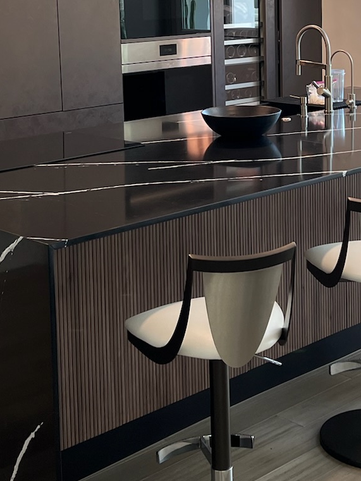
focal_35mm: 70
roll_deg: +1.1
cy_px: 90
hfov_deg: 21.0
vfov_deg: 27.2
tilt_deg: -7.5
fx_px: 973
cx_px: 210
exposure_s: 1/120
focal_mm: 5.7
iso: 80
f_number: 1.5
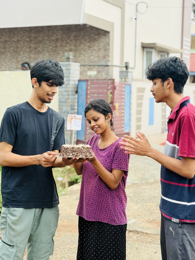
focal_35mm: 48
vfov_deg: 39.7
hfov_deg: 30.3
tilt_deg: -1.7
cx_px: 98
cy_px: 130
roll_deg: -1.9
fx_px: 361
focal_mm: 6.76
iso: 64
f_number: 1.78
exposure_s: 1/180
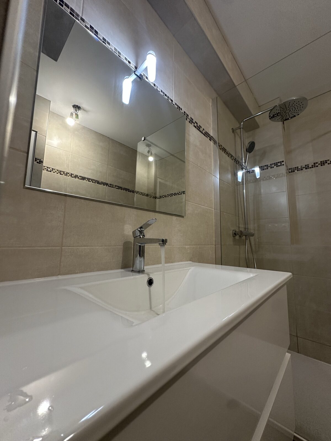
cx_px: 166
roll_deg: -0.6
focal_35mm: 14
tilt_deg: +7.5
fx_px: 178
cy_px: 220
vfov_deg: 102.1
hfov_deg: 85.7
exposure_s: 1/50
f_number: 2.2
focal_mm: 2.22
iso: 200
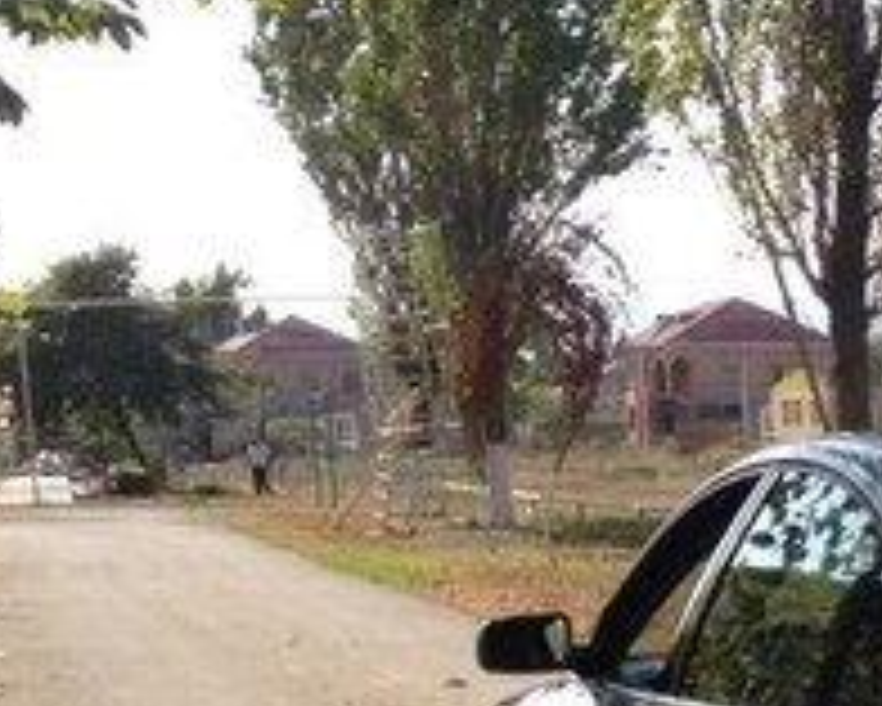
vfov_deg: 13.0
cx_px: 1310
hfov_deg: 15.5
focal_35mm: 115
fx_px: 3003
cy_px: 915
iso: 50
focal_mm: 4.28
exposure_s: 1/1126
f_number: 2.4
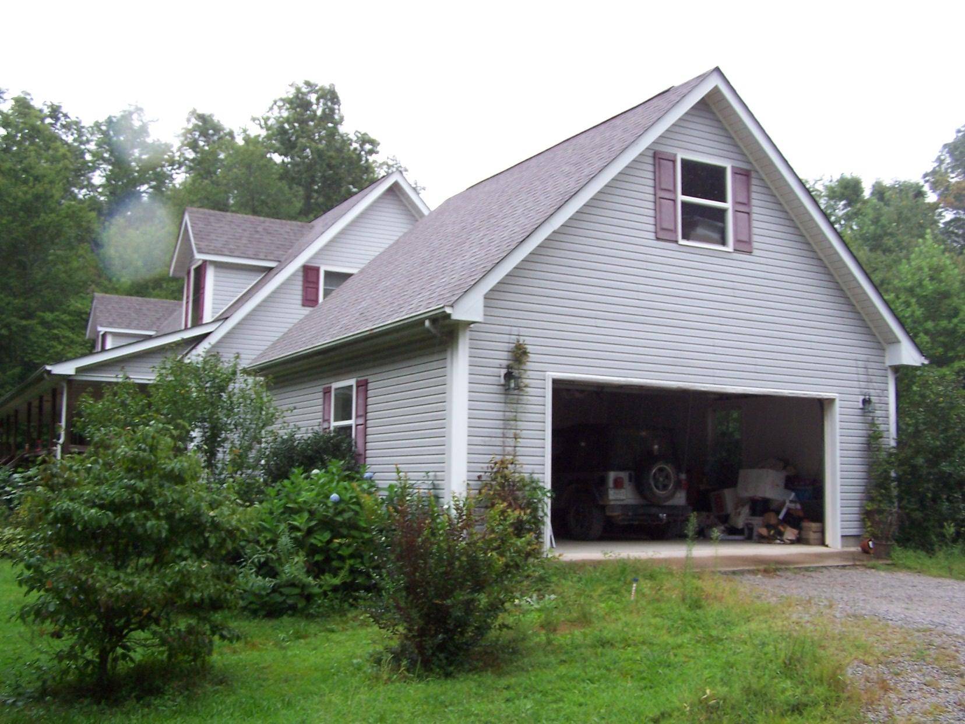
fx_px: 1059
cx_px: 482
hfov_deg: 49.0
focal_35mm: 38
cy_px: 362
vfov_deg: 37.7
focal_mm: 6.3
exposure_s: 1/30
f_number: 2.8
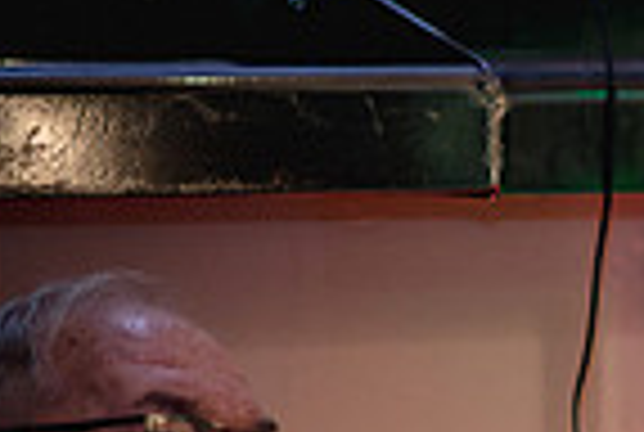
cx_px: 1357
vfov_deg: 3.5
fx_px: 7099
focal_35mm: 396
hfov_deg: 5.1
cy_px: 673
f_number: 1.8
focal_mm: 85
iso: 5000
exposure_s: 1/200
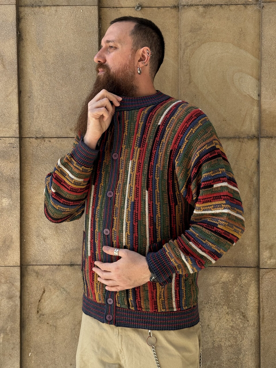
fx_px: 510
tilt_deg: -1.6
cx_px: 138
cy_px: 184
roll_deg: -0.5
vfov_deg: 39.7
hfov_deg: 30.3
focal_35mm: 48
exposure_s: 1/366
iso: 80
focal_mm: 6.76
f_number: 1.78
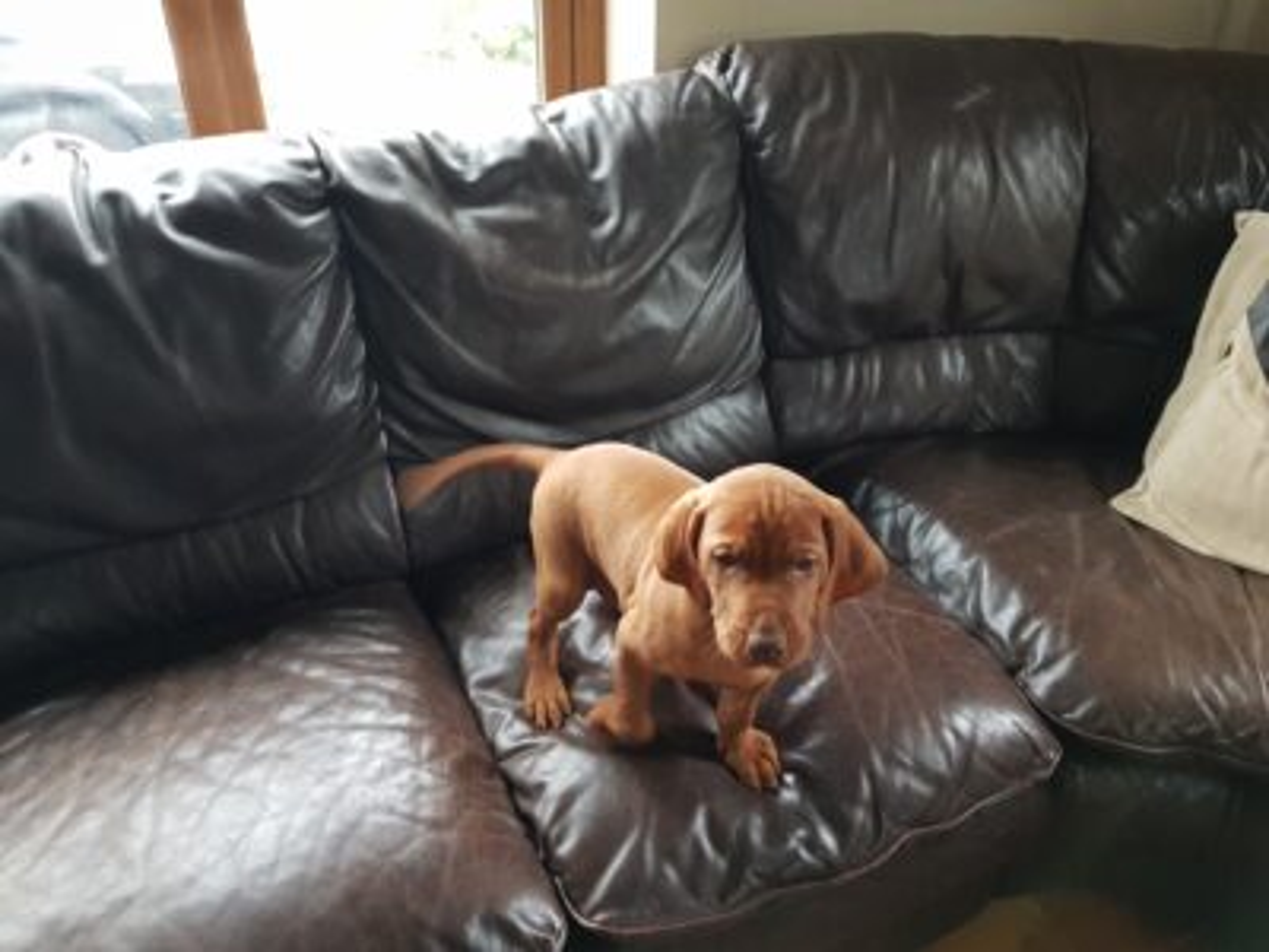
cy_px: 476
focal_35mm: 26
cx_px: 634
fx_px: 953
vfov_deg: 53.1
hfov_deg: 67.3
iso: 320
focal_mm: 4.2
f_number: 1.7
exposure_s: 1/60
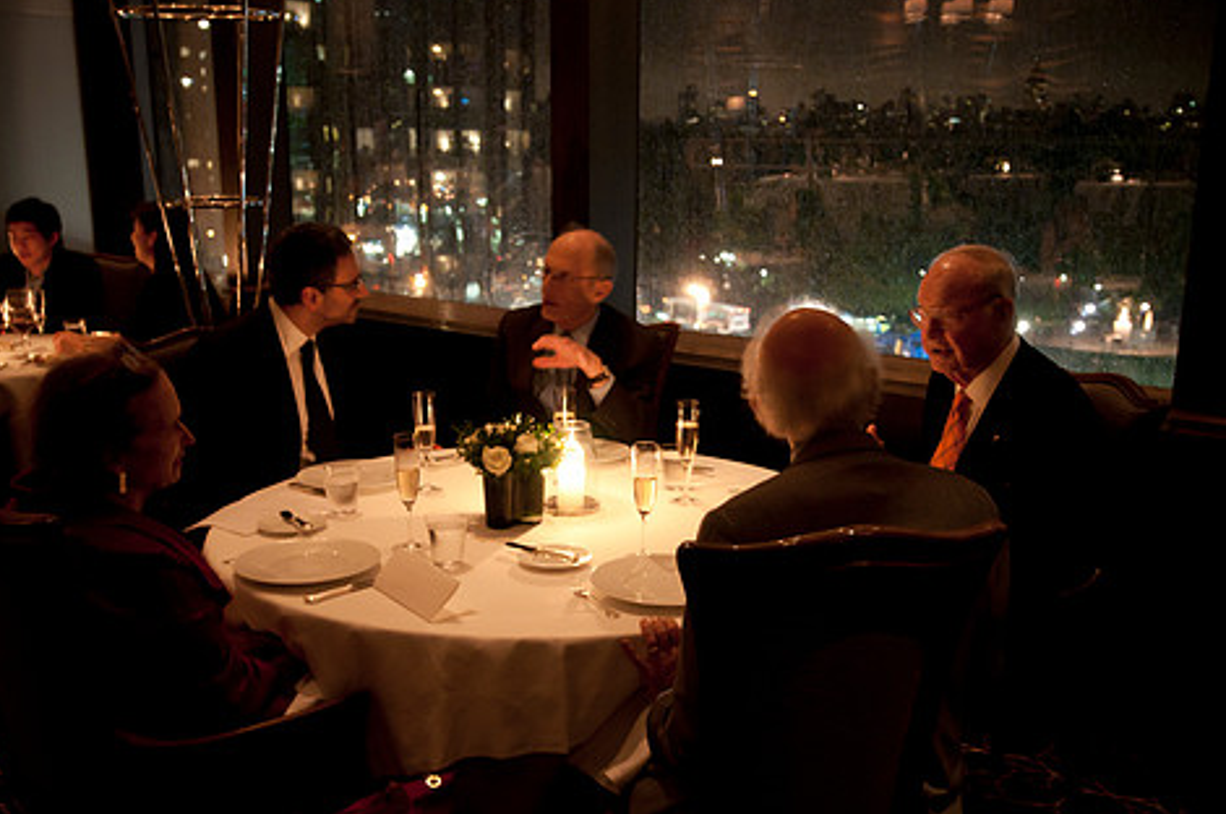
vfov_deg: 35.7
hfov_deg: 51.9
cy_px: 484
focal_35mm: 37
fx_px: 1258
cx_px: 600
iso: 1000
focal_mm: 20
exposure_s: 1/8
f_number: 2.8
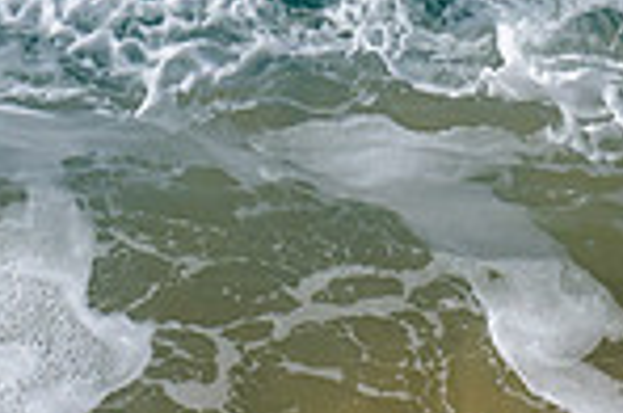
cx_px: 837
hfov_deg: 0.5
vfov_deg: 0.3
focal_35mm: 4316
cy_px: 244
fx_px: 74530
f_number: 6.3
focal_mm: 800
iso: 200
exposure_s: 1/2000
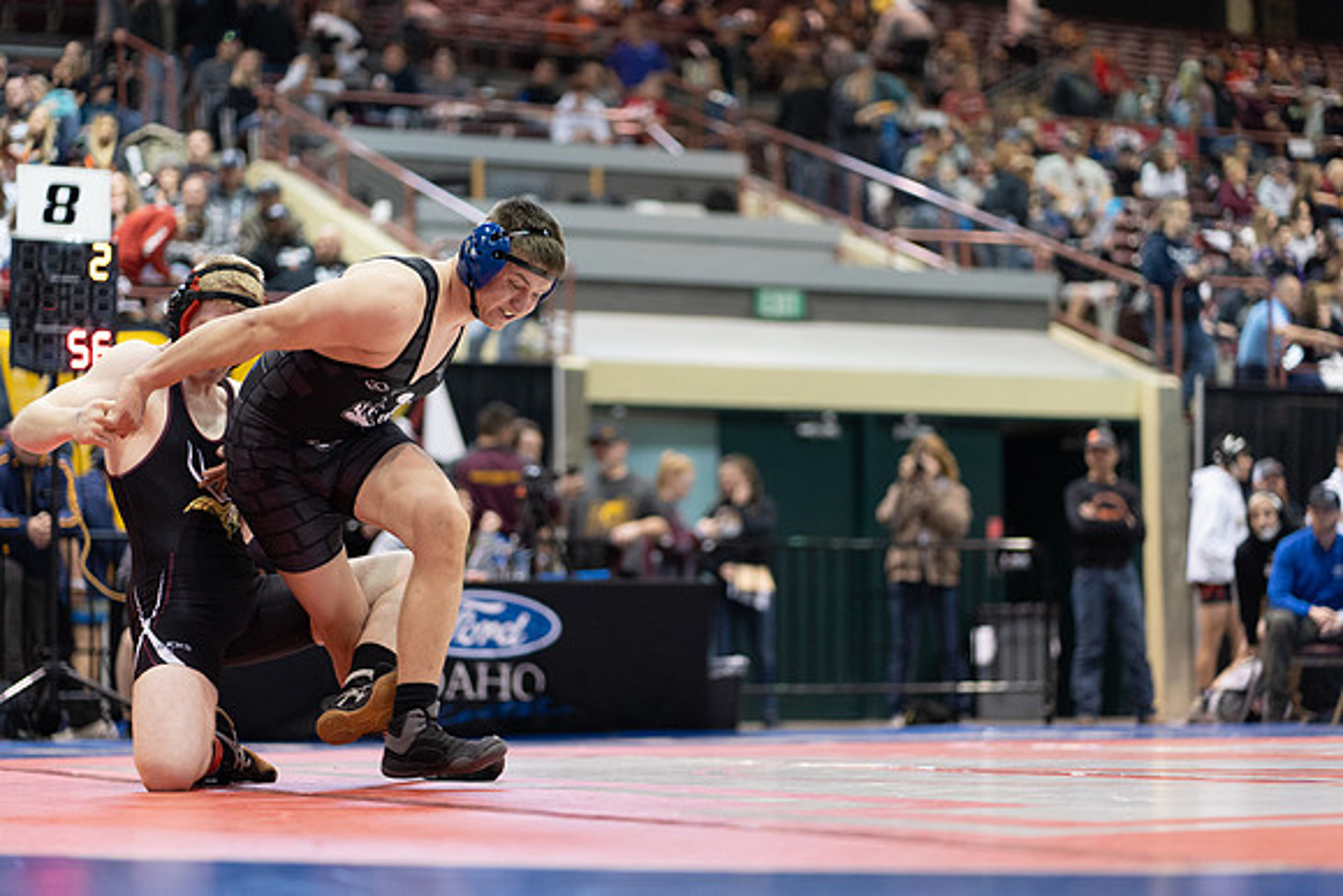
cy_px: 448
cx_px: 672
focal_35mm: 85
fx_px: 3172
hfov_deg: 23.9
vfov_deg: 16.1
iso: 2000
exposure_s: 1/500
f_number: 1.8
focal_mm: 85
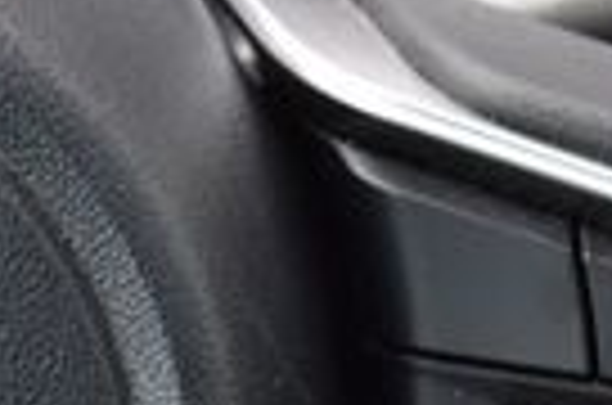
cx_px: -266
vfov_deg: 3.5
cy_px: 454
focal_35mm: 389
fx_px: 6604
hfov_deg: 5.3
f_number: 8
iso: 400
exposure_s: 1/50
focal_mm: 55
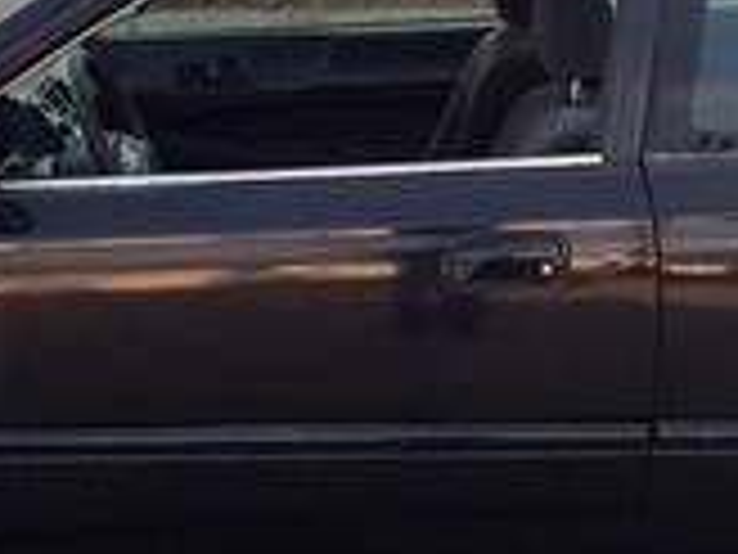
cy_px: 311
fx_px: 2409
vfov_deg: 13.1
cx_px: 400
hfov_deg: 17.4
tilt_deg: -15.0
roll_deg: +0.8
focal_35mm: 113
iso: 40
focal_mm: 4.15
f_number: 2.2
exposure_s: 1/120
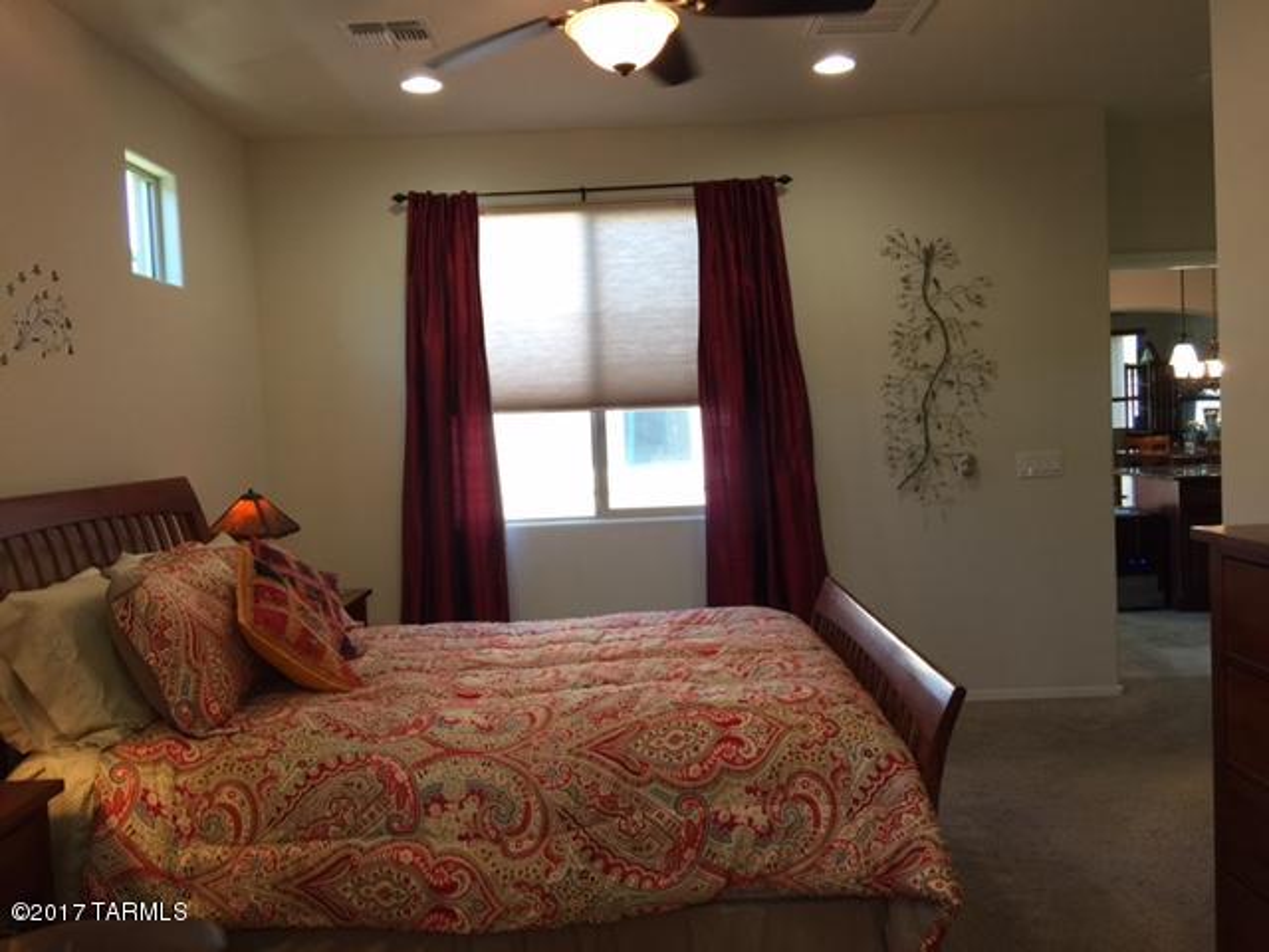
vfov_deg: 48.2
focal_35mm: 29
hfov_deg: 61.7
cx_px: 634
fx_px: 1063
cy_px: 476
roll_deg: +2.3
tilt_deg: -2.9
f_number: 2.2
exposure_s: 1/15
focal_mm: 4.15
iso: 32
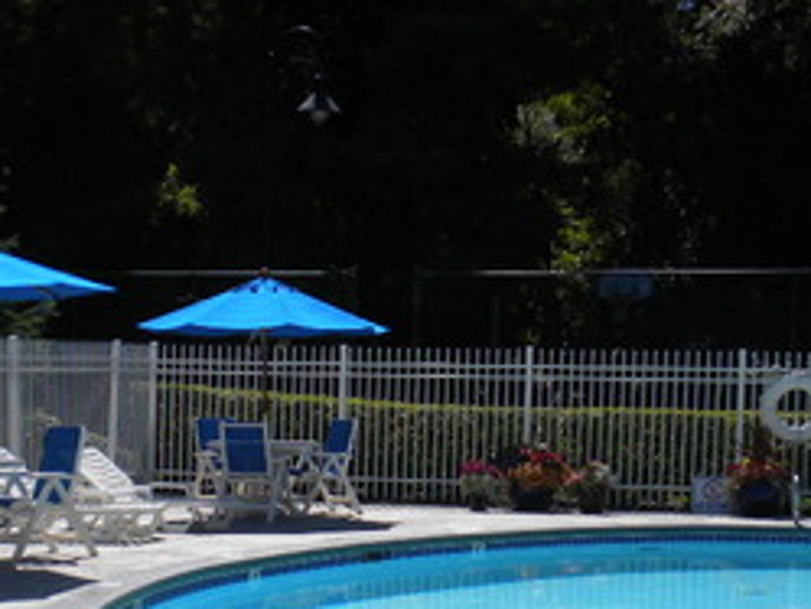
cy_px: 521
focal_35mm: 72
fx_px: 1688
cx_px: 417
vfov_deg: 20.1
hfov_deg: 27.0
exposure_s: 1/846
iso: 80
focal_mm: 6.3
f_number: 4.6
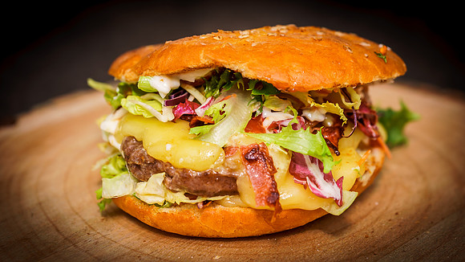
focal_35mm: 98
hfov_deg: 21.7
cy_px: 134
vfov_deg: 12.3
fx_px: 1213
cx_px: 270
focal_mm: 70
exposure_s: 1/250
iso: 100
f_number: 4
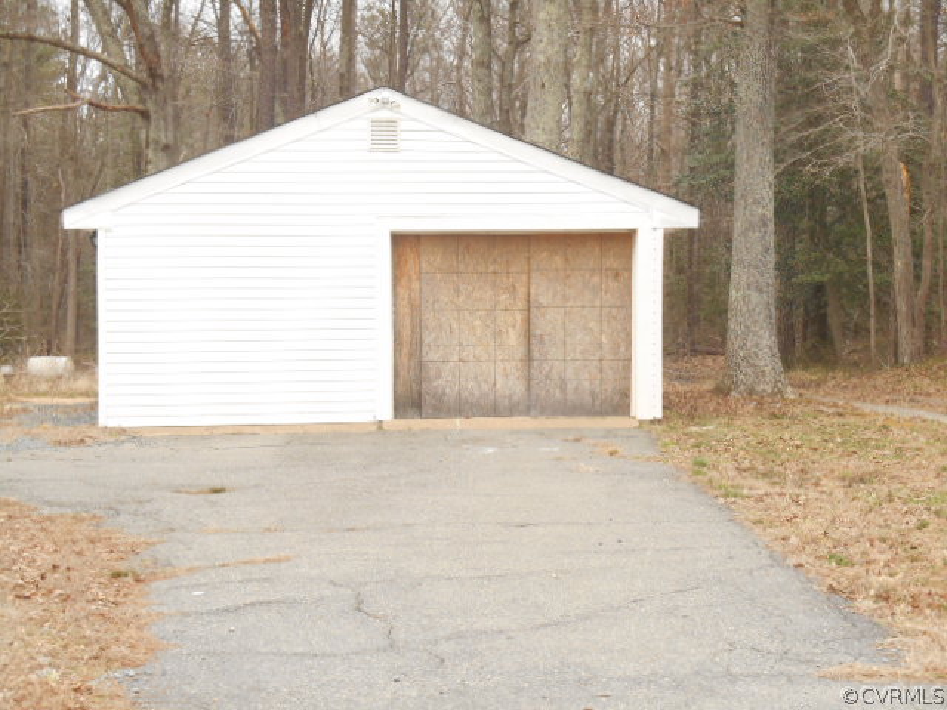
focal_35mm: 80
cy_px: 355
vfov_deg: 18.4
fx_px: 2189
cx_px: 474
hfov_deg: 24.4
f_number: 4.7
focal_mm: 14.3
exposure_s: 1/60
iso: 200
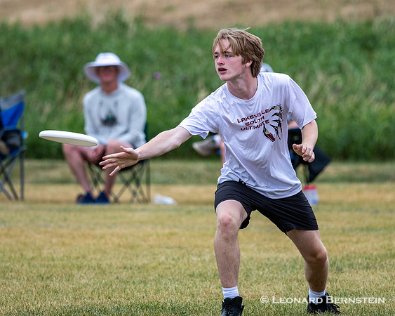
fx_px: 5923
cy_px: 158
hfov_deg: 3.8
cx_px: 205
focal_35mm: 507
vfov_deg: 3.1
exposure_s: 1/2000
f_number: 5
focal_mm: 300
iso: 400
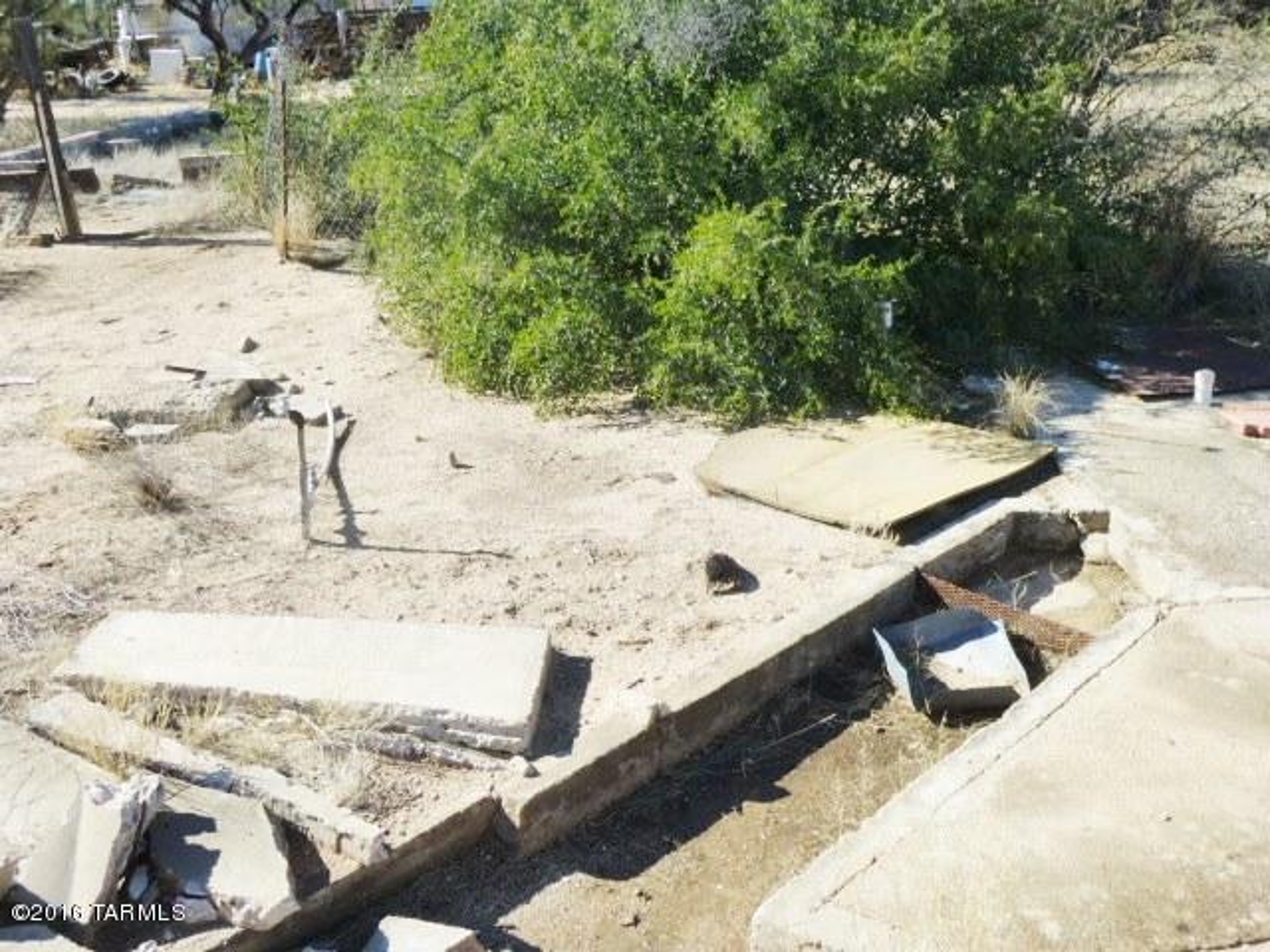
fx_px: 1137
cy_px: 476
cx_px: 635
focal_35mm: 31
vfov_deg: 45.4
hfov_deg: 58.4
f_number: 3.4
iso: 160
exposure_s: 1/800
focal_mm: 5.6
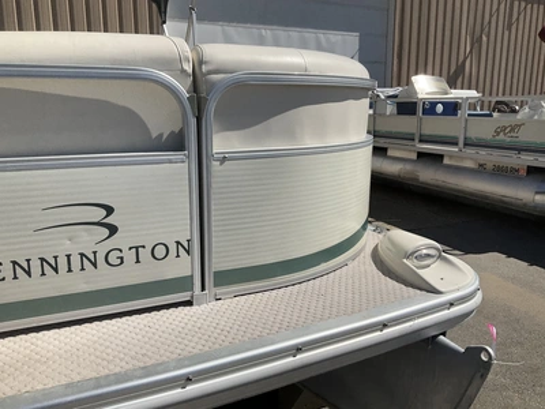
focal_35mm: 29
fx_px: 457
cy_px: 204
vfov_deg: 48.2
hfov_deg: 61.7
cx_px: 272
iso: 25
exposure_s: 1/4405
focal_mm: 3
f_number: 1.8
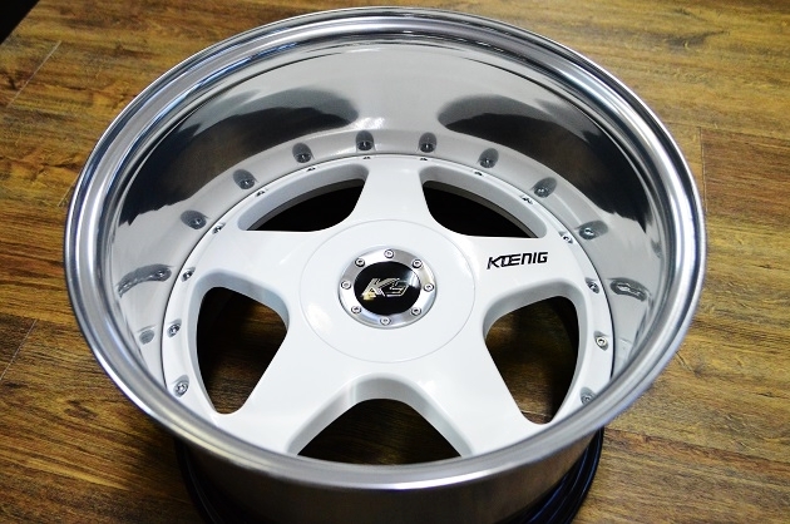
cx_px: 395
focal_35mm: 33
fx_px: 723
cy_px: 262
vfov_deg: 39.8
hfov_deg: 57.3
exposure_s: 1/100
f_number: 5
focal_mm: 22
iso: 3200
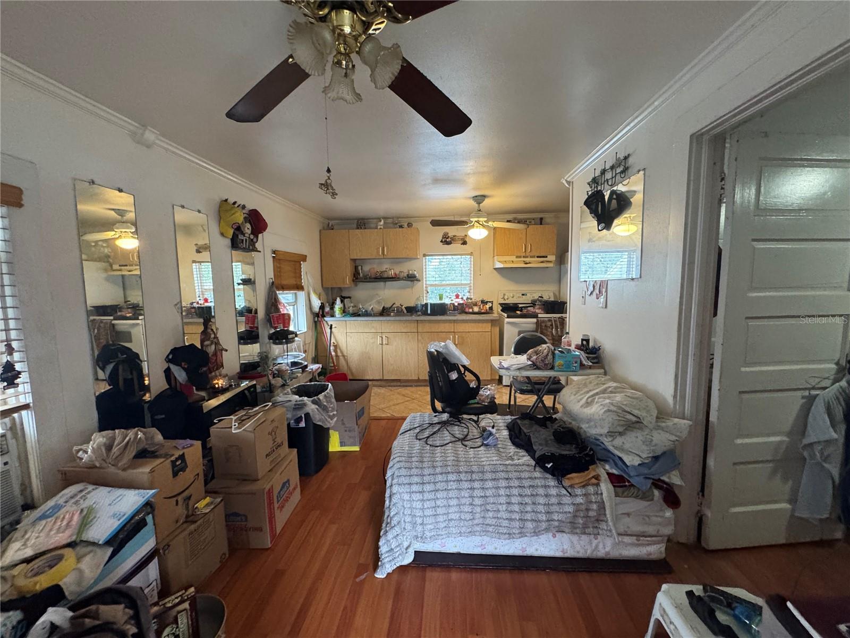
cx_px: 425
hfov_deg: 102.1
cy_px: 319
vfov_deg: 85.7
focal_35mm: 14
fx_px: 344
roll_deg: -0.3
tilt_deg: -8.5
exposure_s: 1/60
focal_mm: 2.22
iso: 500
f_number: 2.2
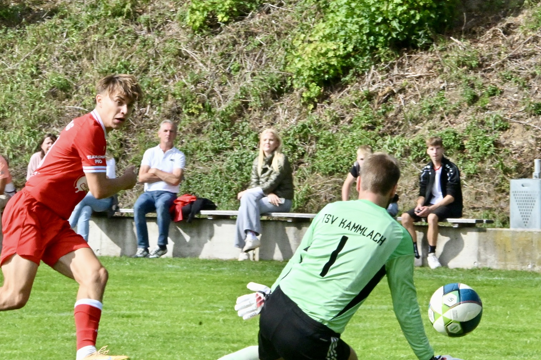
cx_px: 207
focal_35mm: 240
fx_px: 3606
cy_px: 238
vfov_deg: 5.7
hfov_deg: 8.6
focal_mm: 170
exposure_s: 1/1250
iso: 3200
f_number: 25
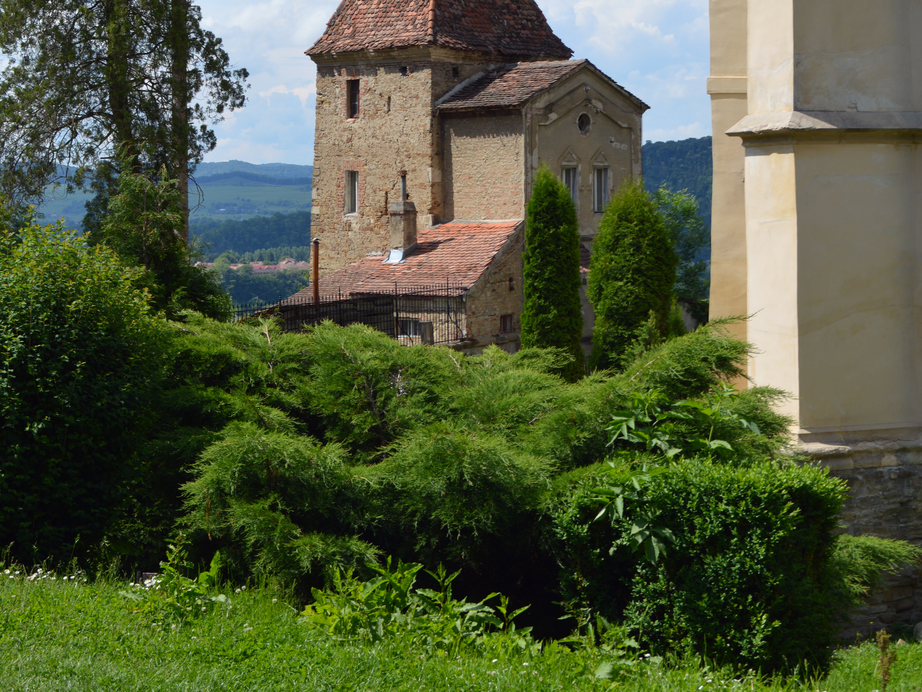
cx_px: 460
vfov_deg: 19.7
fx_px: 1971
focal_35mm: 74
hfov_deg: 26.3
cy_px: 144
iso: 100
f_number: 8
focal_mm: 34
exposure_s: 1/250
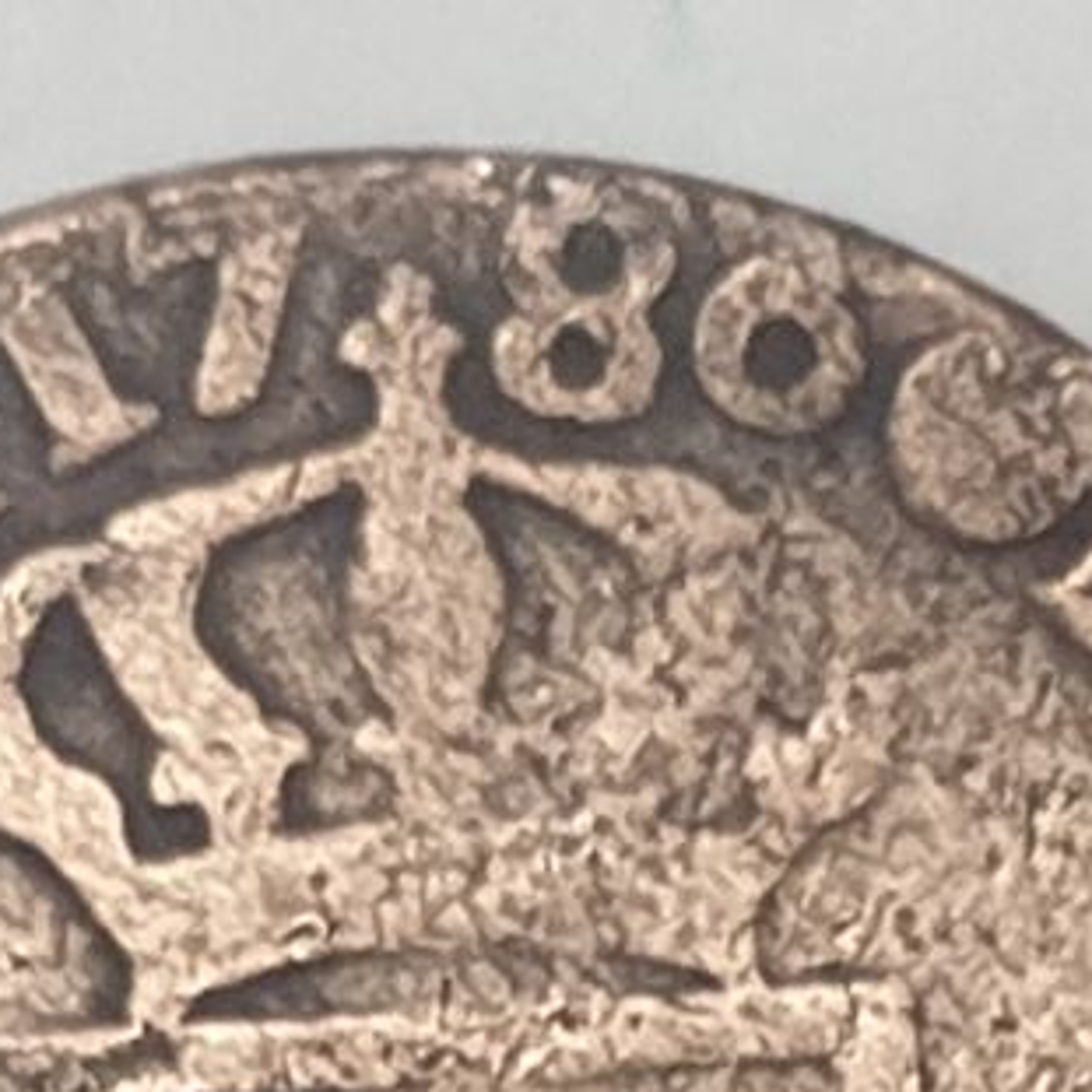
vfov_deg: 21.9
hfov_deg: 23.3
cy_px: 1261
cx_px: 386
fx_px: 2641
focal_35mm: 74
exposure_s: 1/17
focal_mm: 4.3
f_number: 1.5
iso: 250
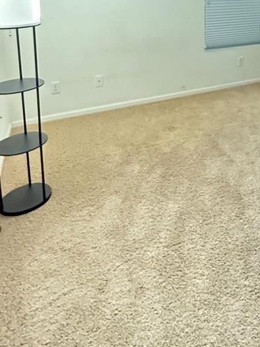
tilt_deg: -7.7
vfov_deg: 49.2
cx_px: 244
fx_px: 320
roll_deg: -1.1
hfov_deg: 40.2
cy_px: 21
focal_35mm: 32
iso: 1250
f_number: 2.2
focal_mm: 2.22
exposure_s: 1/60
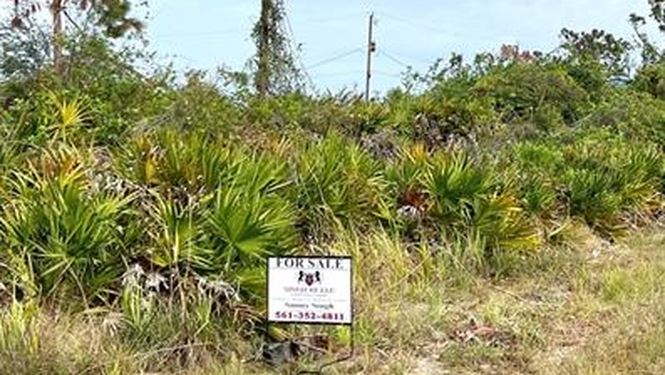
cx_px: 575
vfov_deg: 16.2
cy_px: -10
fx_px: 1288
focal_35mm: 73
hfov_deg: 28.1
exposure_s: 1/6993
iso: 50
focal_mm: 5.7
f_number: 1.5
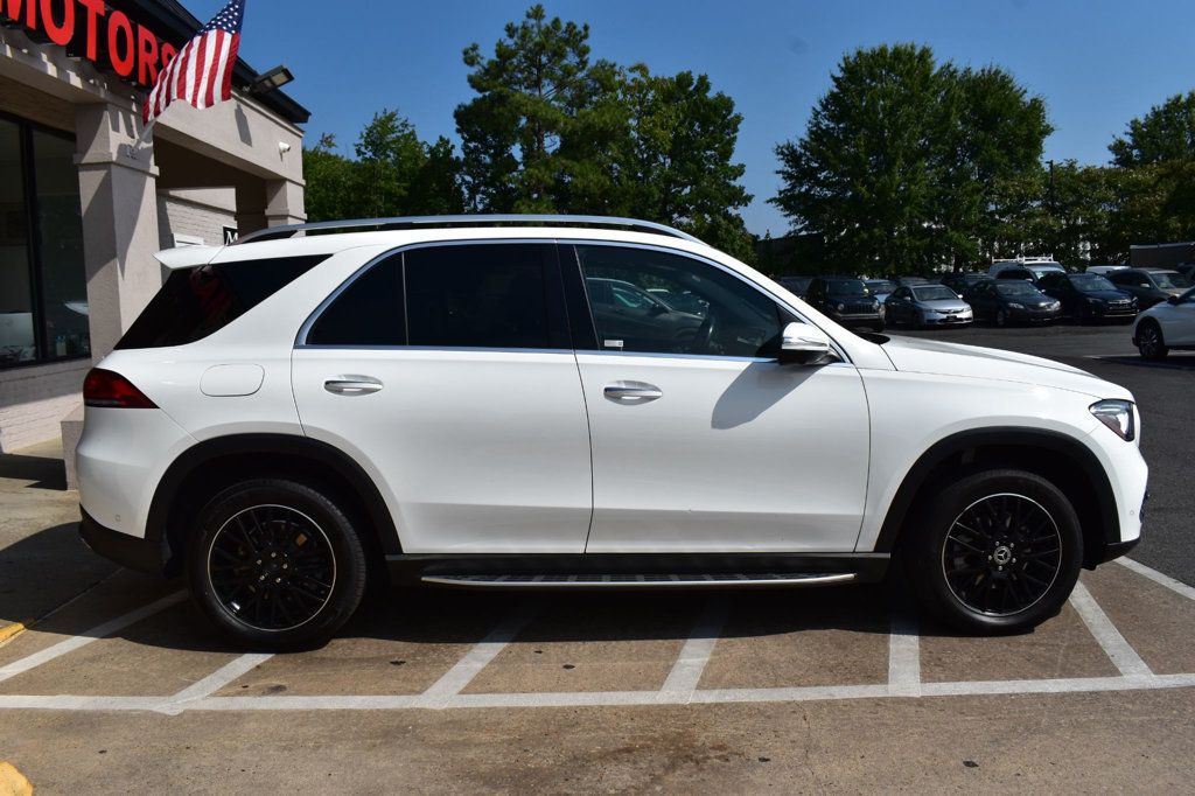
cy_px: 398
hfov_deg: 61.9
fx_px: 995
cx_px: 598
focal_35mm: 30
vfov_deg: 43.6
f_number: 13
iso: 200
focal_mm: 20
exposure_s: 1/800
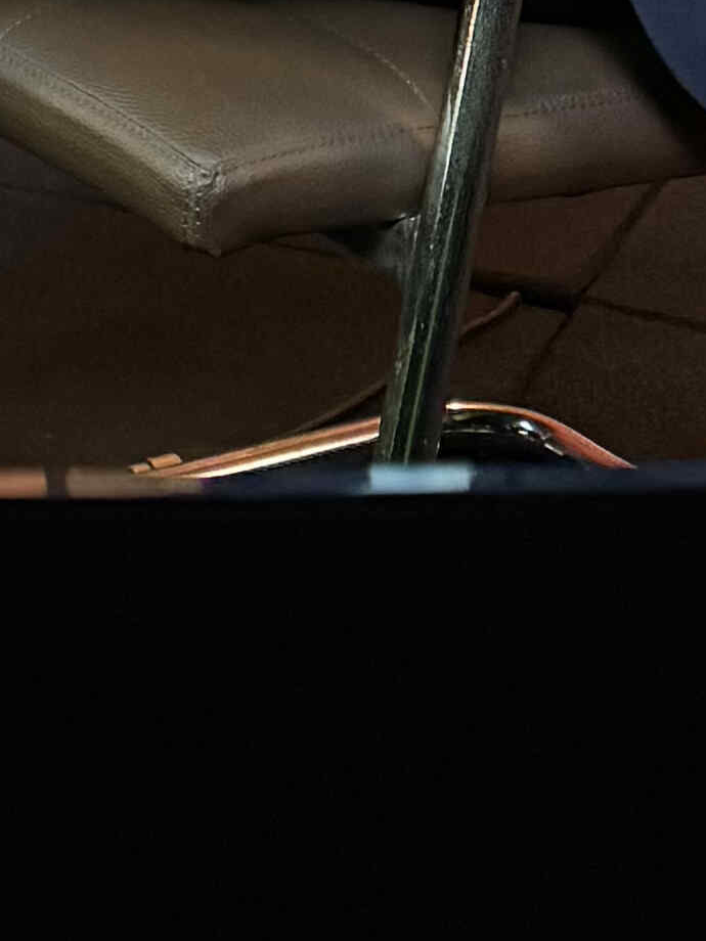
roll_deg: -0.2
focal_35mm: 149
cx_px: -510
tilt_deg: -0.3
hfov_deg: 9.5
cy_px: -1387
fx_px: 4052
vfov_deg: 11.0
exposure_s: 1/50
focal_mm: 6.76
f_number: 1.78
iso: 400
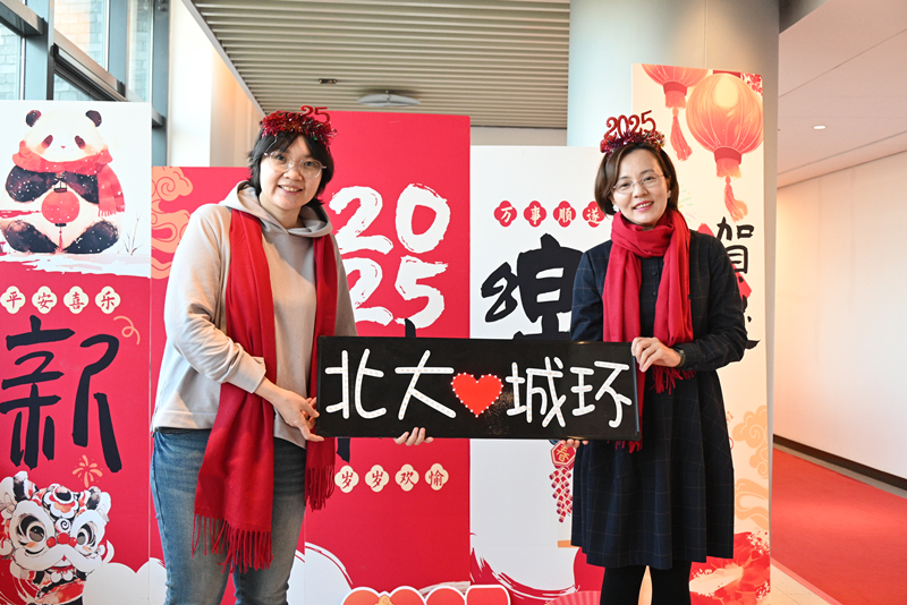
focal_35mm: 40
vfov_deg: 33.4
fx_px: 1008
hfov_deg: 48.4
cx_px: 454
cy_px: 302
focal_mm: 40
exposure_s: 1/200
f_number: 5
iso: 2500
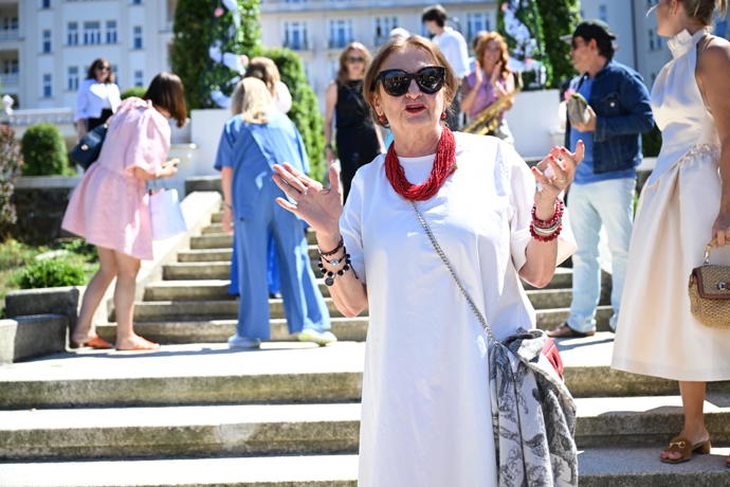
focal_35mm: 38
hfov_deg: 50.7
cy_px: 244
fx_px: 770
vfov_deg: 35.1
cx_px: 365
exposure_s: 1/1600
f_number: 2.8
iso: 250
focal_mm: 38
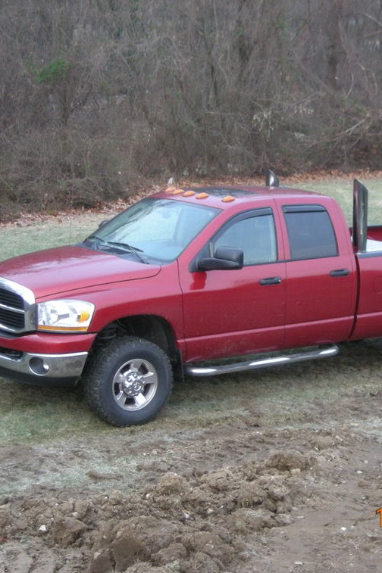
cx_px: 244
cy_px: 288
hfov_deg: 17.9
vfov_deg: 26.7
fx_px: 1211
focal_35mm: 76
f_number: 3.3
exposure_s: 1/54
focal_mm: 8.8
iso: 179
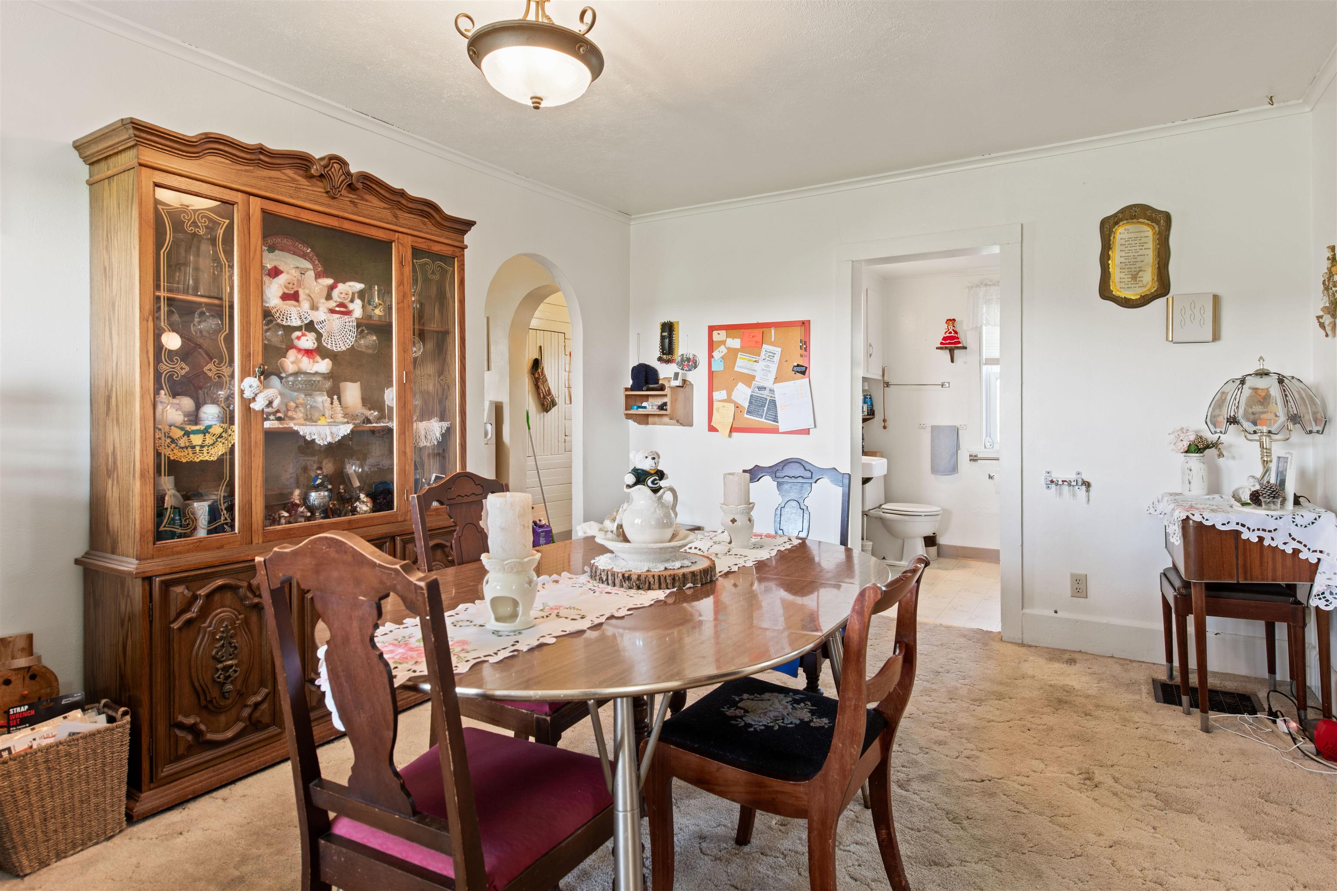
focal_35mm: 19
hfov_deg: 86.9
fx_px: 706
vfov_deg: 64.6
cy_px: 446
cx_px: 668
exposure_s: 1/2
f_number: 8
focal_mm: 19
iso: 400
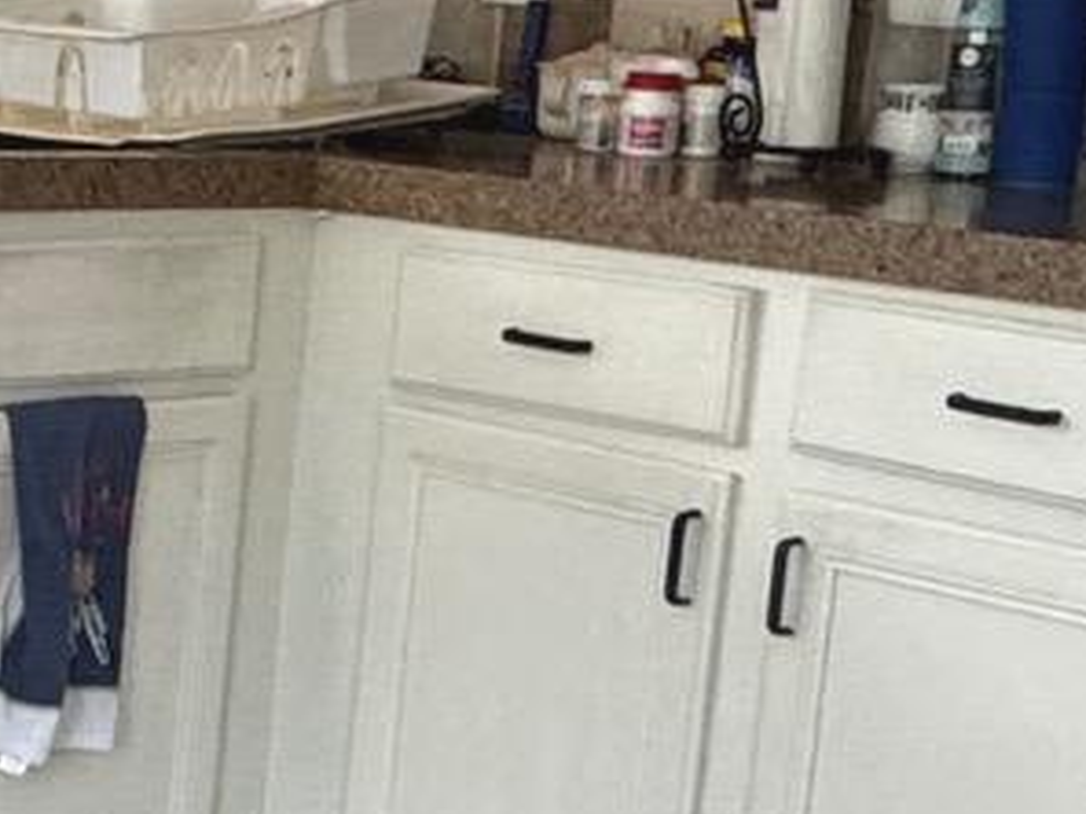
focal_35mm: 97
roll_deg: -2.3
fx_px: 3043
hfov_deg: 17.6
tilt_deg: -10.1
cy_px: 429
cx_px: -649
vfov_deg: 15.2
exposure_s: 1/60
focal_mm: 2.22
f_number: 2.2
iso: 250
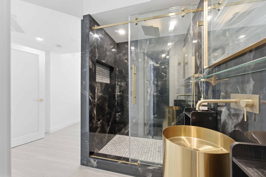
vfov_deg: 81.2
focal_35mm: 14
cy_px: 88
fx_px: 103
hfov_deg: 104.3
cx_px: 133
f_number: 8
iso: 500
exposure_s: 1/160
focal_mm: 14
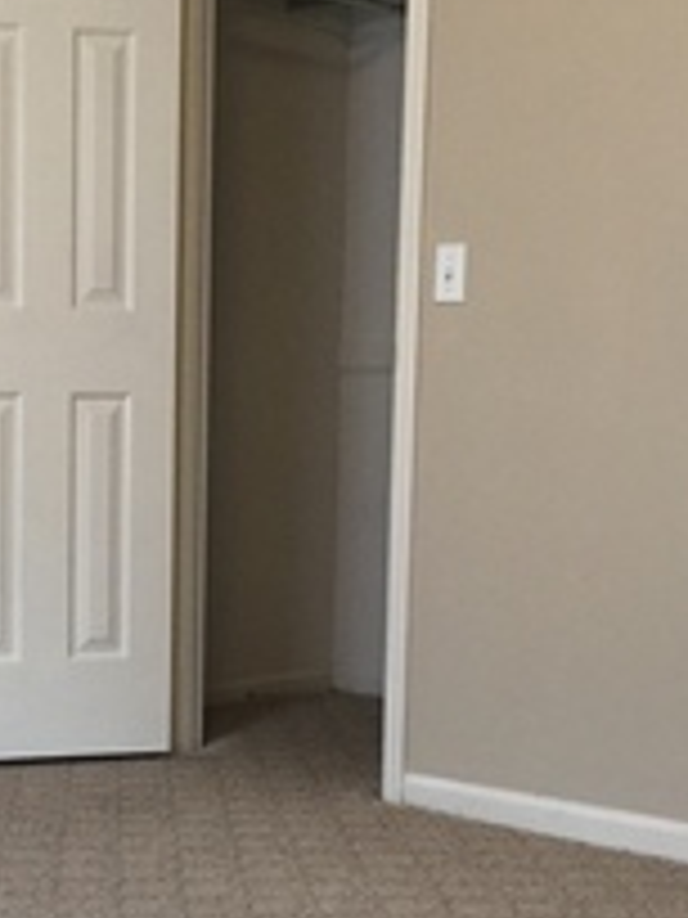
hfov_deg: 20.3
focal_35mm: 71
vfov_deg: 27.2
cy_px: 621
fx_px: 1882
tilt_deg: -5.7
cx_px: 79
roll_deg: -0.6
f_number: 2.2
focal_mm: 4.15
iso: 125
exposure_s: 1/30
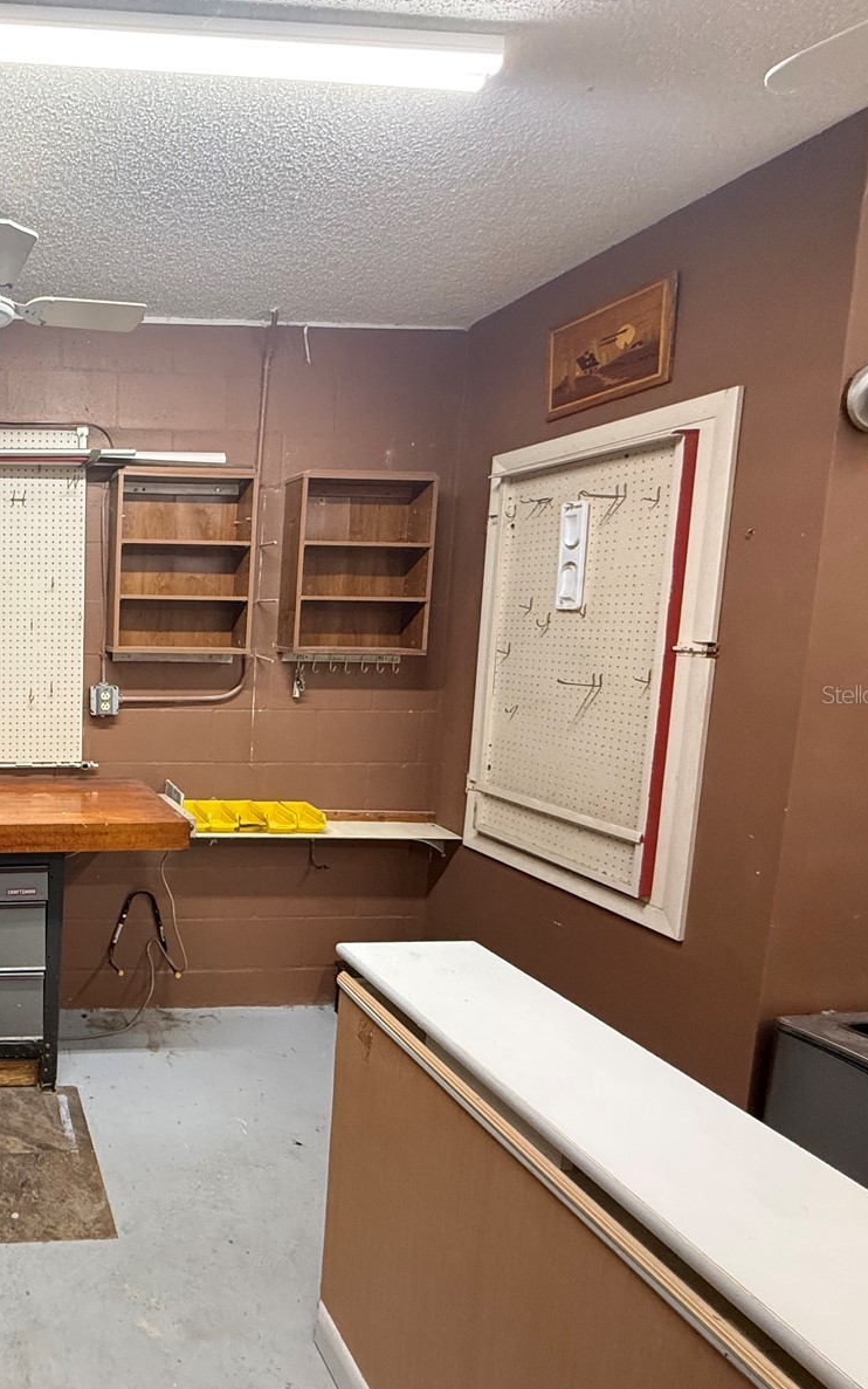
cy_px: 694
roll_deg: -1.3
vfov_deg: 85.1
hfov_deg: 48.8
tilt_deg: -5.9
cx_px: -4
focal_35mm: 20
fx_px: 757
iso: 250
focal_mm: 2.22
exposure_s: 1/60
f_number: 2.2
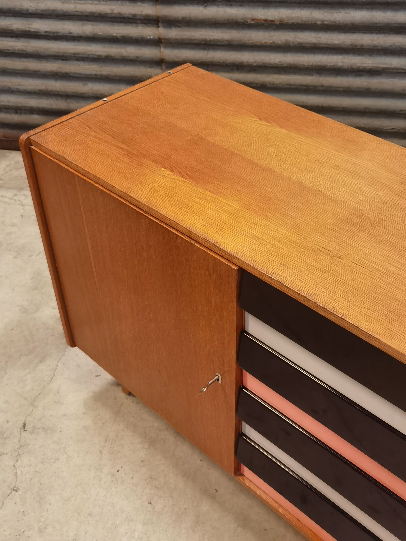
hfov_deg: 36.8
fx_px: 610
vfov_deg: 47.9
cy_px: 270
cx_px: 203
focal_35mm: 39
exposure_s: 1/33.3
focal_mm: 6.71
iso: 500
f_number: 1.9
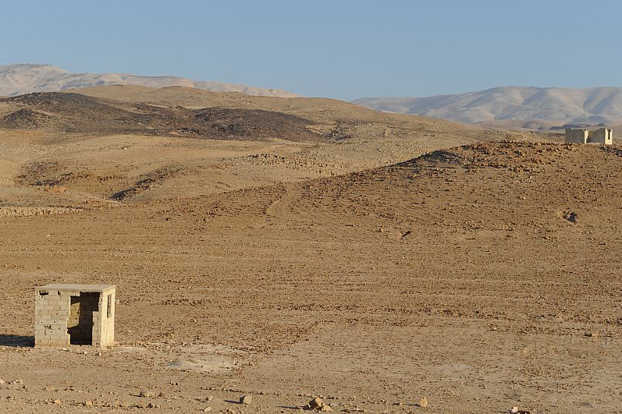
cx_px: 311
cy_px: 205
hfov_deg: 25.7
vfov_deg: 17.3
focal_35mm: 79
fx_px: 1365
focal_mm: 70
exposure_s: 1/320
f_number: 9
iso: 200
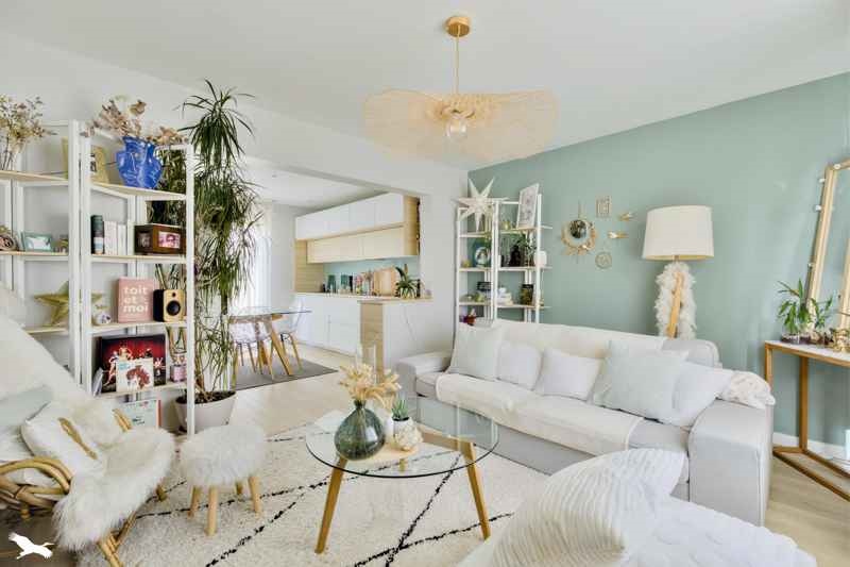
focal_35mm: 16
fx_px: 378
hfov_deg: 96.7
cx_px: 425
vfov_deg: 73.7
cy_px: 284
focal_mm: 16
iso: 800
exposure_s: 1/250
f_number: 8
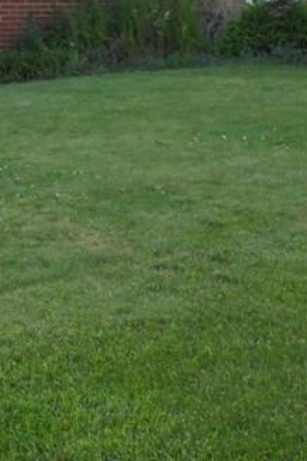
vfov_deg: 18.8
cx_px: -135
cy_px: -60
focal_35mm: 104
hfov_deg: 12.6
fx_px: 1333
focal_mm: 5.7
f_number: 2.8
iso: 160
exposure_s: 1/250
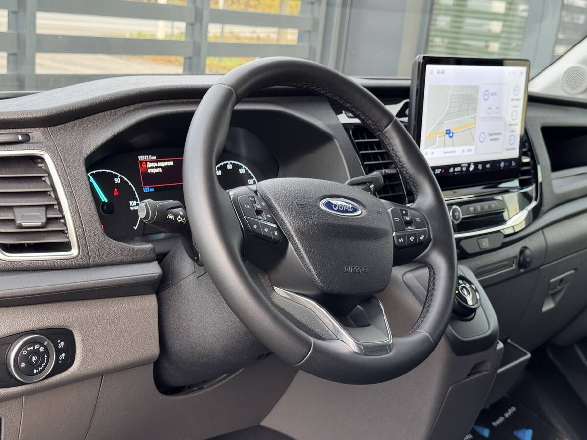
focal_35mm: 48
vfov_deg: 30.3
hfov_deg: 39.7
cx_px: 294
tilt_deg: -13.2
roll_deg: -5.6
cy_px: 220
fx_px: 814
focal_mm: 6.76
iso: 160
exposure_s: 1/60
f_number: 1.78
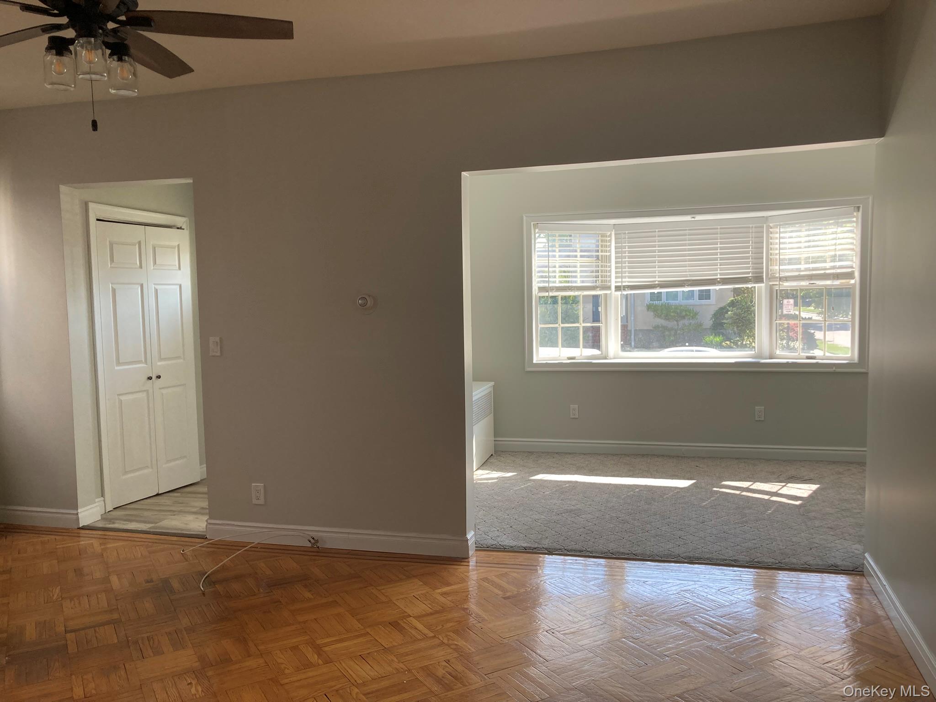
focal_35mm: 28
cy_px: 351
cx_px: 468
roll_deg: +1.4
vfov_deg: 49.7
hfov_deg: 63.4
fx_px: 757
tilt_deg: -3.5
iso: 40
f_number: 1.8
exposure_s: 1/121
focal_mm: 3.99
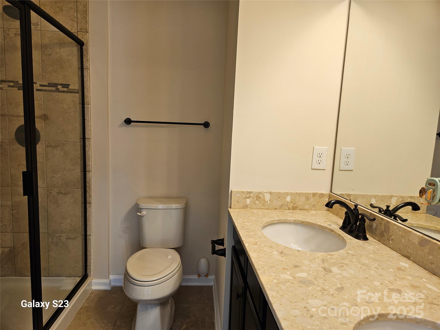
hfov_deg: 73.9
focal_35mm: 23
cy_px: 165
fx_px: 292
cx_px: 220
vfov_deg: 58.9
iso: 125
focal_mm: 5.4
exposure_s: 1/120
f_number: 1.8
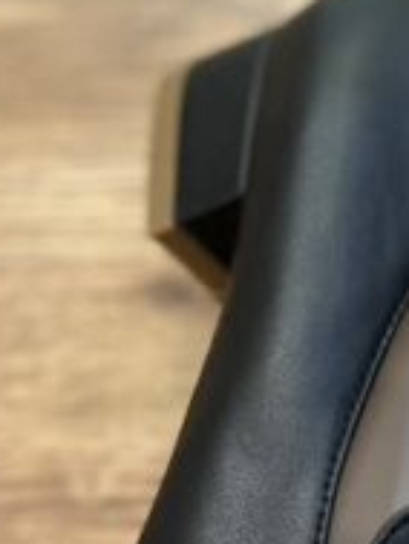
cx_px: 778
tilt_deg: -66.5
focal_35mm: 110
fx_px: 1731
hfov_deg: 12.2
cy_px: 469
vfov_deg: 17.7
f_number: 1.6
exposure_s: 1/25
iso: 500
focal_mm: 5.1
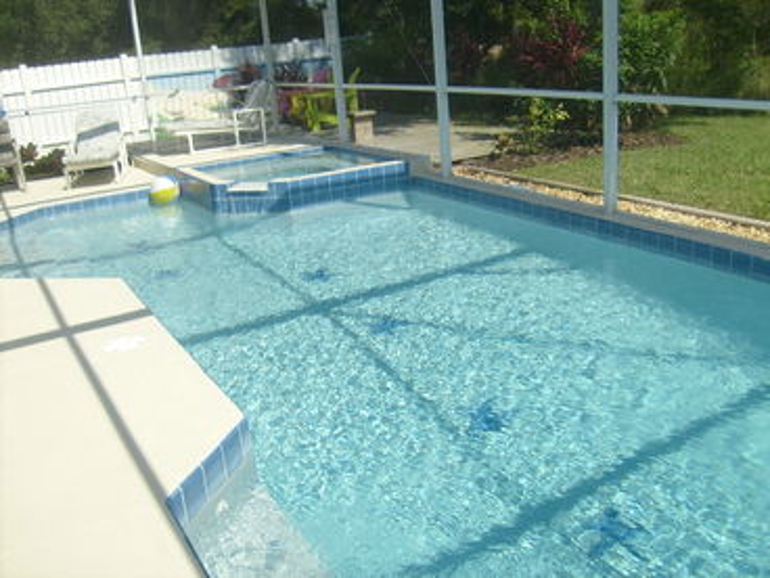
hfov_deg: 52.6
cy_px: 289
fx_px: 779
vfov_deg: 40.7
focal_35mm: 35
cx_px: 385
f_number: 7.1
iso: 80
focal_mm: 5.8
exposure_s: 1/350
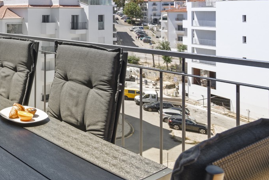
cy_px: 2
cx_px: -31
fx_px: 284
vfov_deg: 32.4
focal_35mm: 38
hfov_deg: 40.4
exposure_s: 1/60
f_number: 9
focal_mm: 16
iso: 320
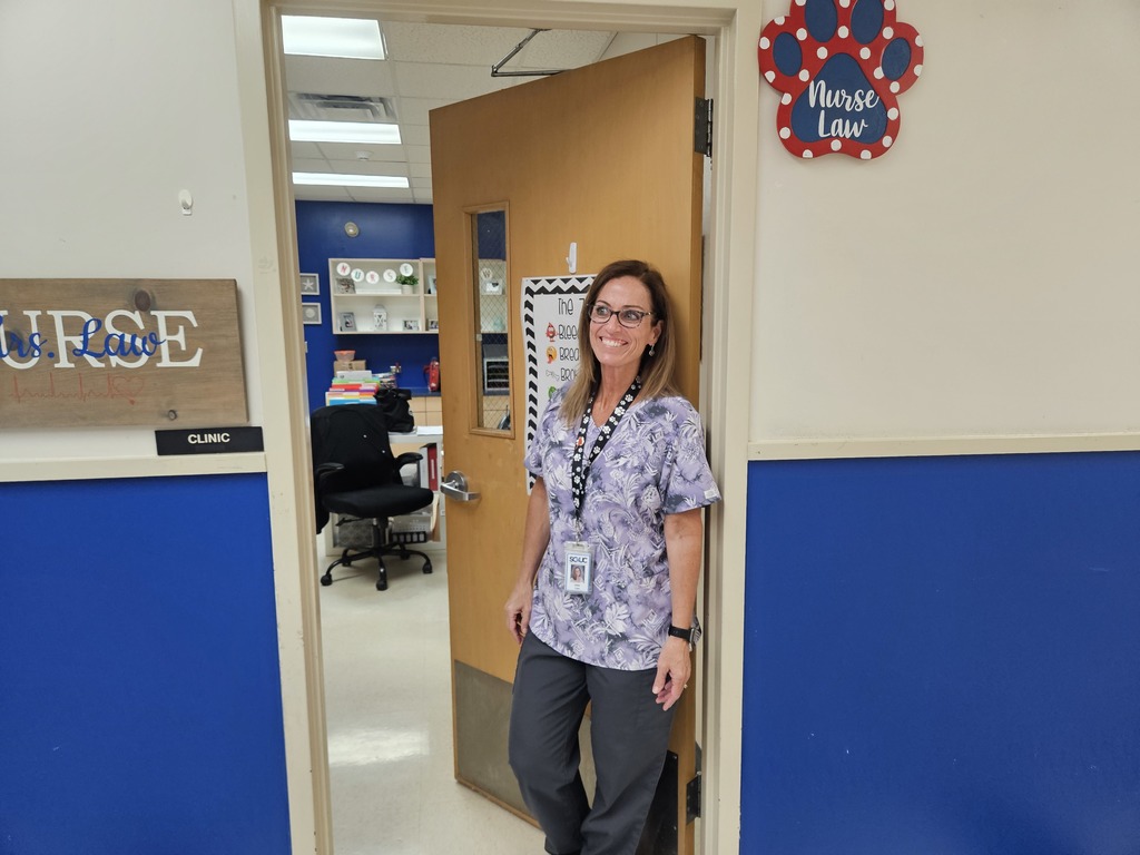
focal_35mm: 23
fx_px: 757
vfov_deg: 58.9
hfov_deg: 73.9
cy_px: 428
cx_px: 570
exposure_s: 1/120
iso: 320
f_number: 1.8
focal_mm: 5.4
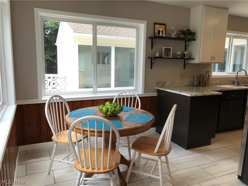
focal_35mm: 28
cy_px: 93
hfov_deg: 63.4
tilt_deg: -8.2
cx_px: 124
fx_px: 201
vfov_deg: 49.7
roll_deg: -0.3
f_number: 1.8
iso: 25
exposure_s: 1/120
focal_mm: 3.99
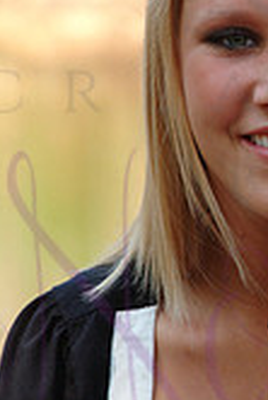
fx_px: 6986
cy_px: 176
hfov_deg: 2.2
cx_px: 303
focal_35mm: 627
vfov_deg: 3.3
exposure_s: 1/125
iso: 400
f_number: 9.5
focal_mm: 154
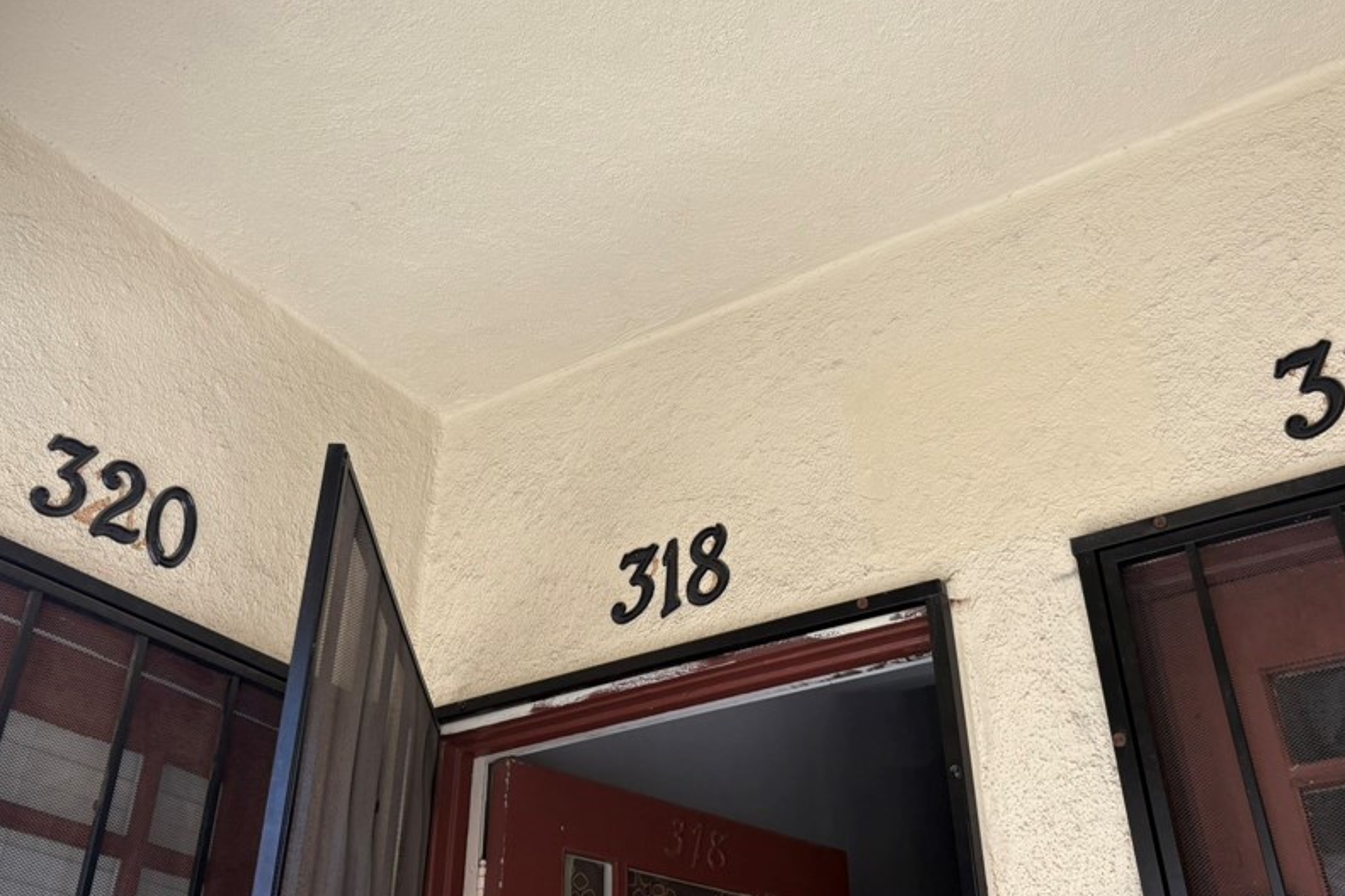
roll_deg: +1.8
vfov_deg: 37.8
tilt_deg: +32.1
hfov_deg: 54.4
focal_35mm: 35
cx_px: 680
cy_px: 427
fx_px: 1307
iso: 50
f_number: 1.6
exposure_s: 1/561
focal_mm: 5.96
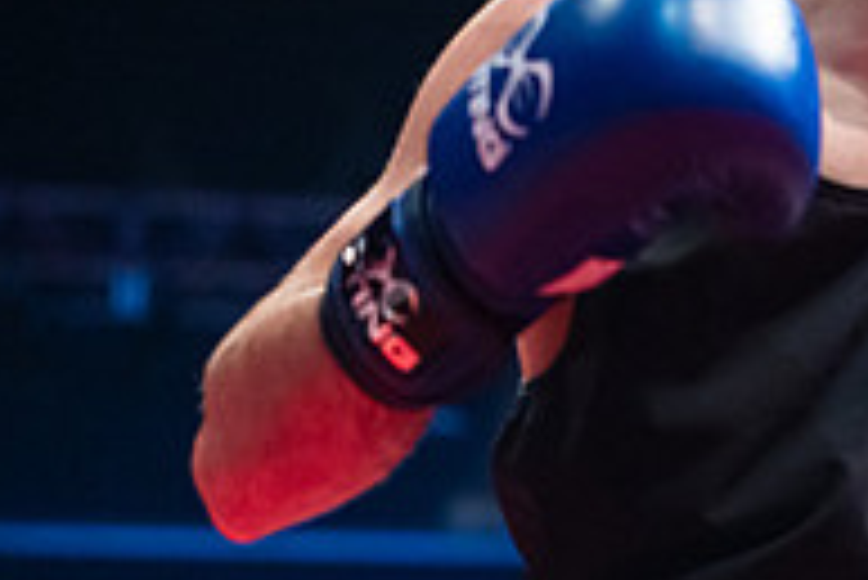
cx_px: 1210
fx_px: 3619
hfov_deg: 13.1
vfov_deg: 9.1
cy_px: 124
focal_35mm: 150
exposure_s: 1/1250
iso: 3200
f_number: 2
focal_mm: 50
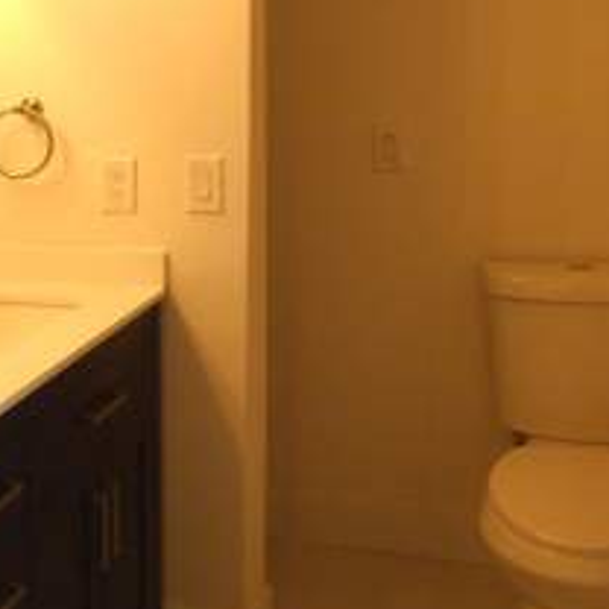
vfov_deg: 33.9
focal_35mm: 49
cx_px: 67
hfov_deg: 33.0
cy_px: 149
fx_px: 975
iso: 100
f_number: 3.3
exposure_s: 1/125
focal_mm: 4.3
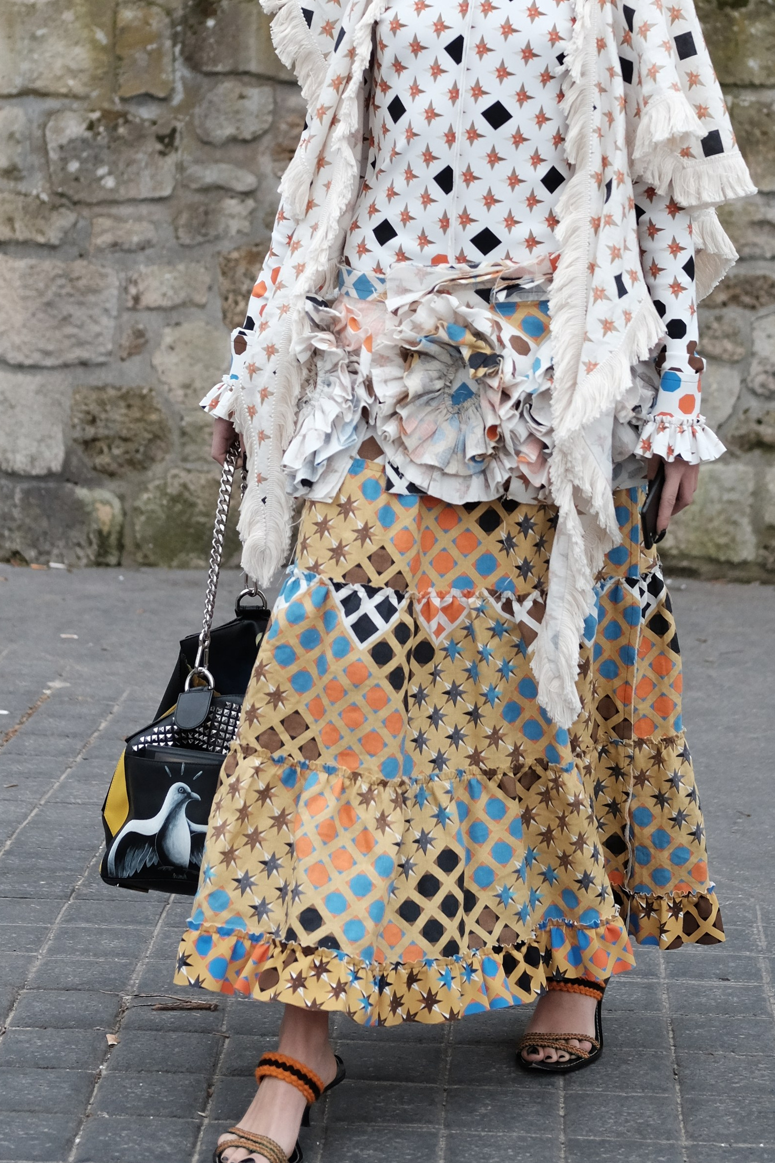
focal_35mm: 92
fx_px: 2970
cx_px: 431
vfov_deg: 22.0
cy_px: 300
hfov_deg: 14.9
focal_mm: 35
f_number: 2
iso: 800
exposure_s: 1/4000
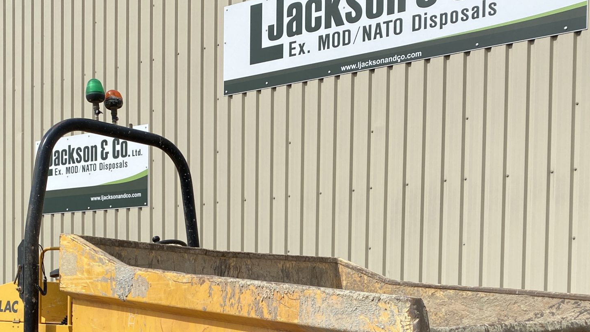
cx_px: 289
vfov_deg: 22.9
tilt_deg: +1.2
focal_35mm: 50
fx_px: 782
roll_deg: +0.0
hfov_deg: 41.3
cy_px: 343
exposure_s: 1/3610
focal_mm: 4.25
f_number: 1.8
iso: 32
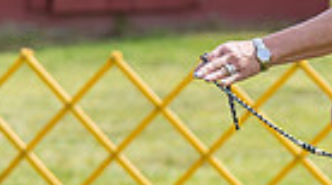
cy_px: -43
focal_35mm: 624
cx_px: 547
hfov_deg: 3.5
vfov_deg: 1.9
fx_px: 5483
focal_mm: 105
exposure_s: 1/1000
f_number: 3.5
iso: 100
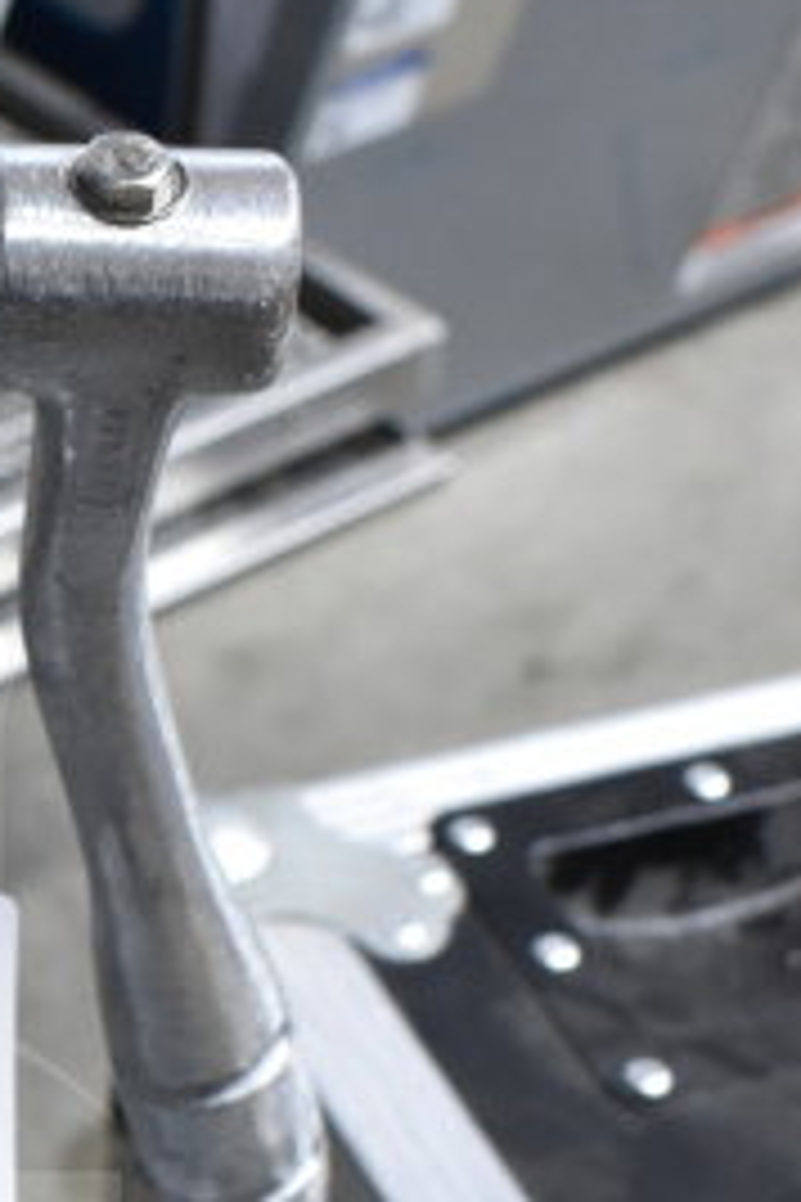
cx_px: -387
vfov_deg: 17.9
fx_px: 3771
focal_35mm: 113
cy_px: 1029
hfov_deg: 11.6
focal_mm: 22
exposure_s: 1/40
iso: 1250
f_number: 3.8
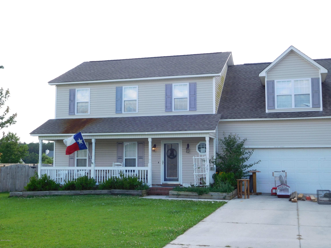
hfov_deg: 42.1
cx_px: 166
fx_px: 430
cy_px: 124
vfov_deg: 32.2
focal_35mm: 45
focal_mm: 8
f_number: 4
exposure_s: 1/320
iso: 125
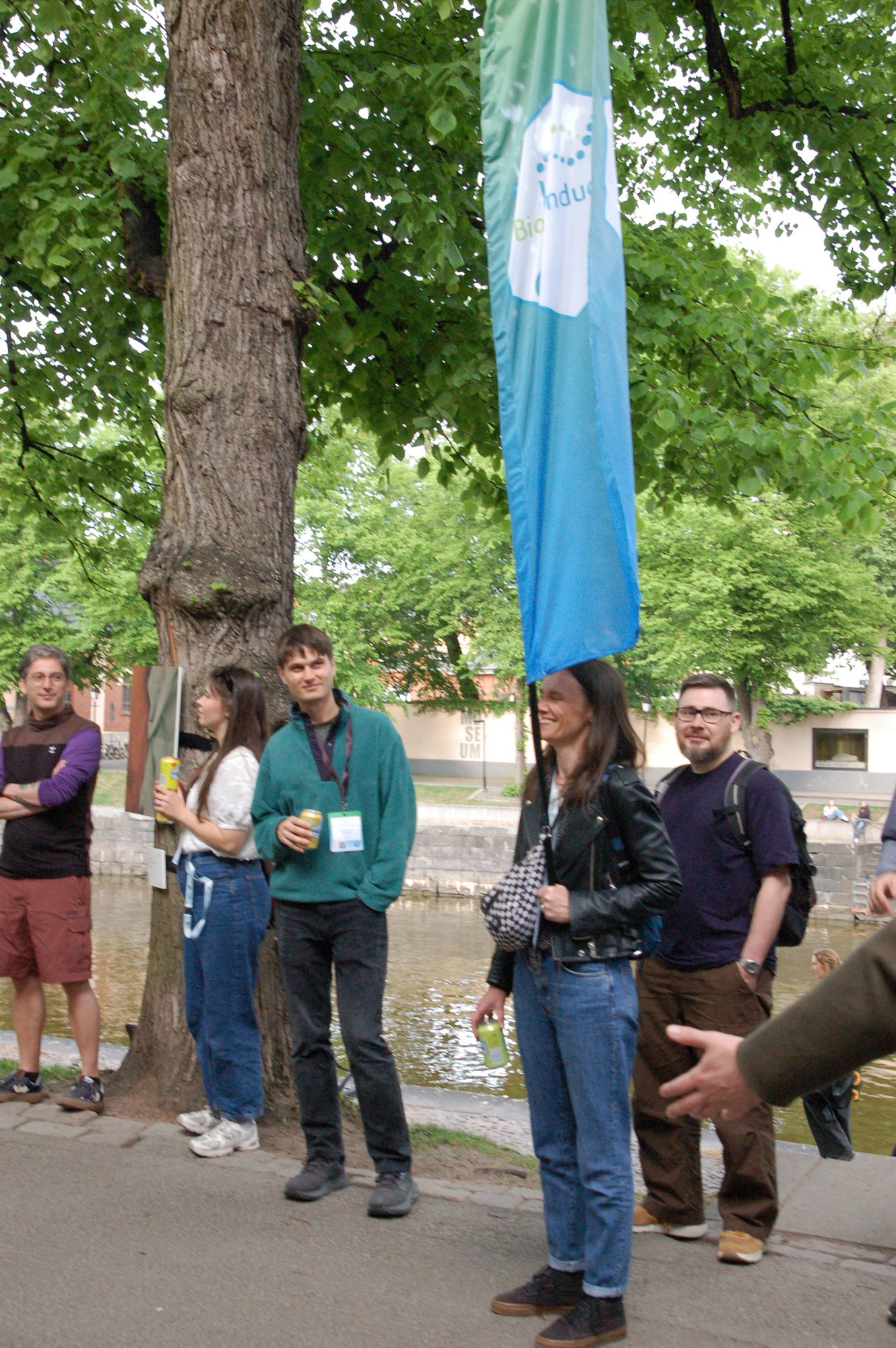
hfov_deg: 33.0
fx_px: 1515
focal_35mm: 40
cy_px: 674
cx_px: 448
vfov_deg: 48.0
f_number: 7.1
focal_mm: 27
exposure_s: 1/125
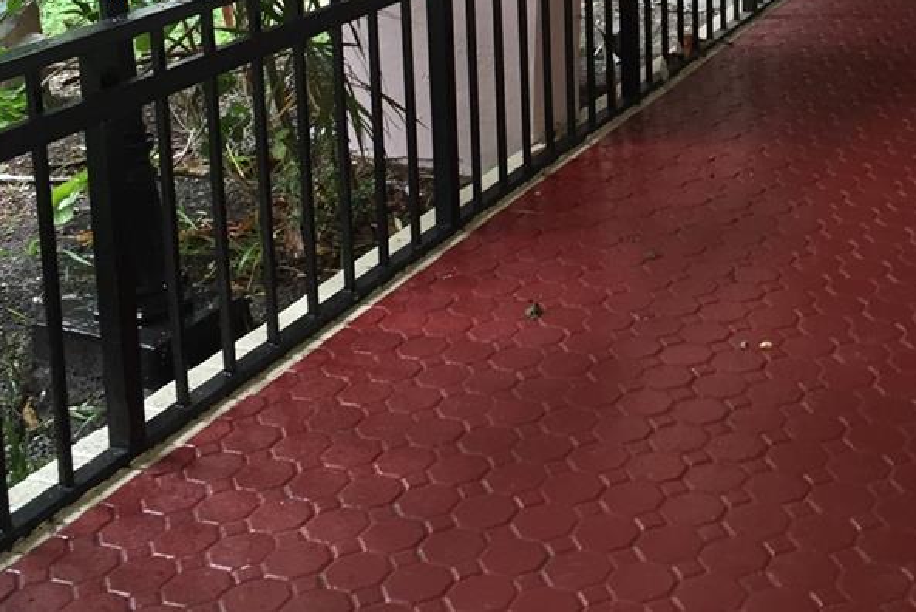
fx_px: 1553
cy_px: -5
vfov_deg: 21.5
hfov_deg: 32.5
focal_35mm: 61
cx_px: 633
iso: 40
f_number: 2.2
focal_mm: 4.15
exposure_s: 1/30
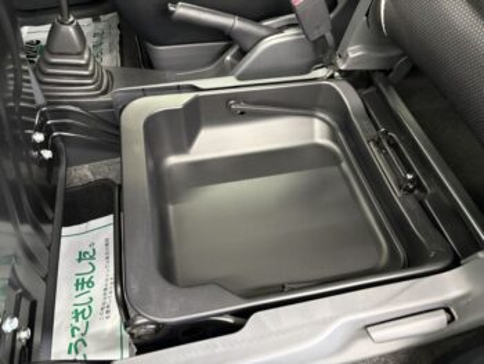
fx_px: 364
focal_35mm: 26
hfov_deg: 67.3
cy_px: 182
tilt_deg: -51.8
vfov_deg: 53.1
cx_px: 242
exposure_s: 1/25
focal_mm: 5.96
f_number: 1.6
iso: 500
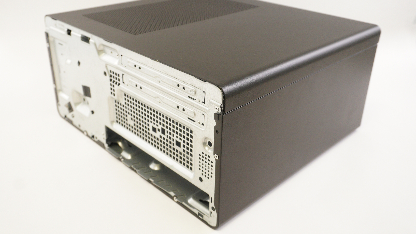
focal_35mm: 35
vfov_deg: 33.7
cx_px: 208
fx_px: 386
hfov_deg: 56.6
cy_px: 101
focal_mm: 22
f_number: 5.6
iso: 1000
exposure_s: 1/30
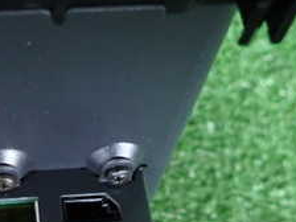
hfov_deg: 28.0
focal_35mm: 67
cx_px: 33
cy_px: 231
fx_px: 573
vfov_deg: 21.1
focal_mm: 4.5
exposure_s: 1/30
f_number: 2
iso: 640
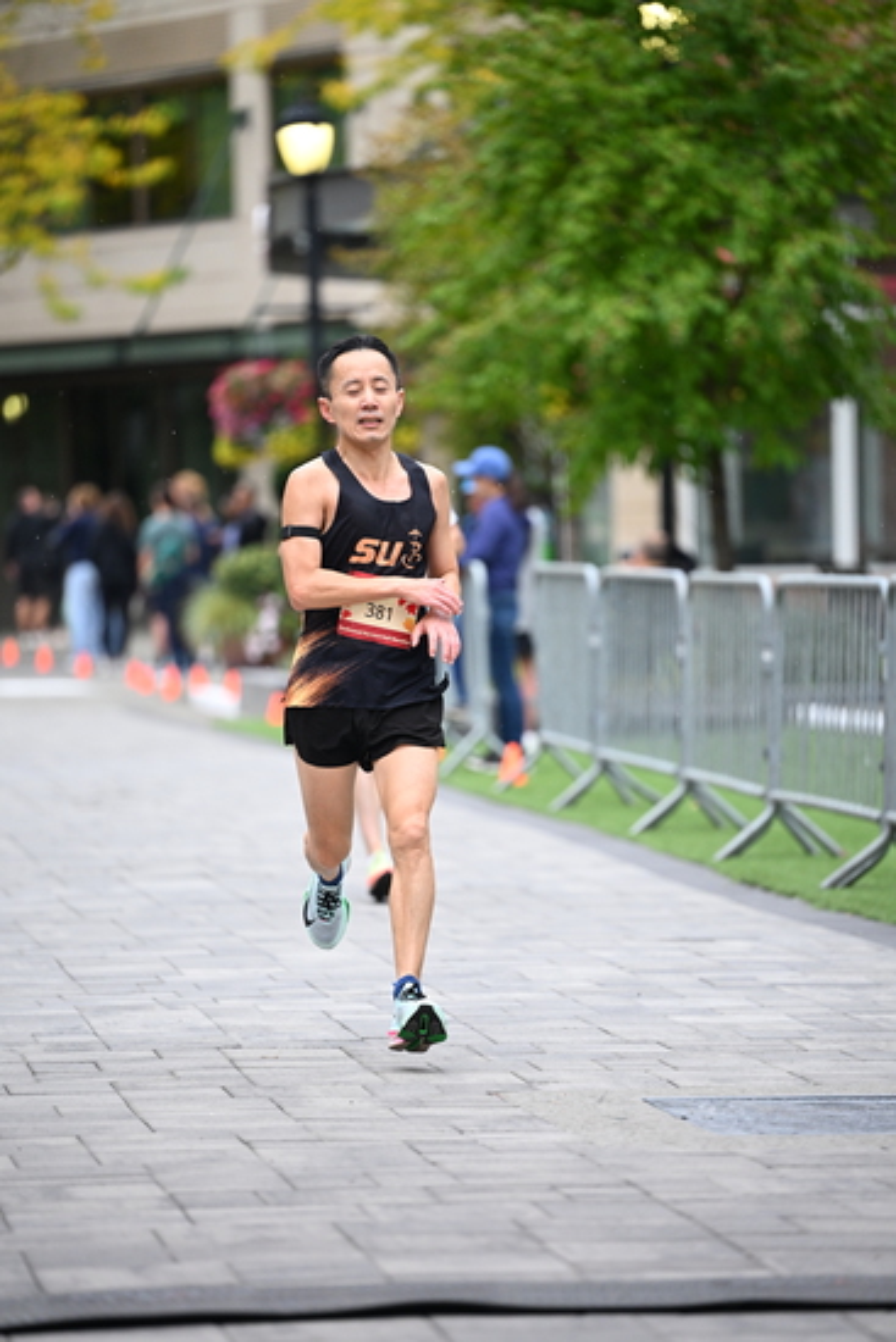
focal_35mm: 175
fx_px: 6529
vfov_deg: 11.7
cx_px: 448
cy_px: 671
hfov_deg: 7.9
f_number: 2.8
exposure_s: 1/1250
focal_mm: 175
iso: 1250
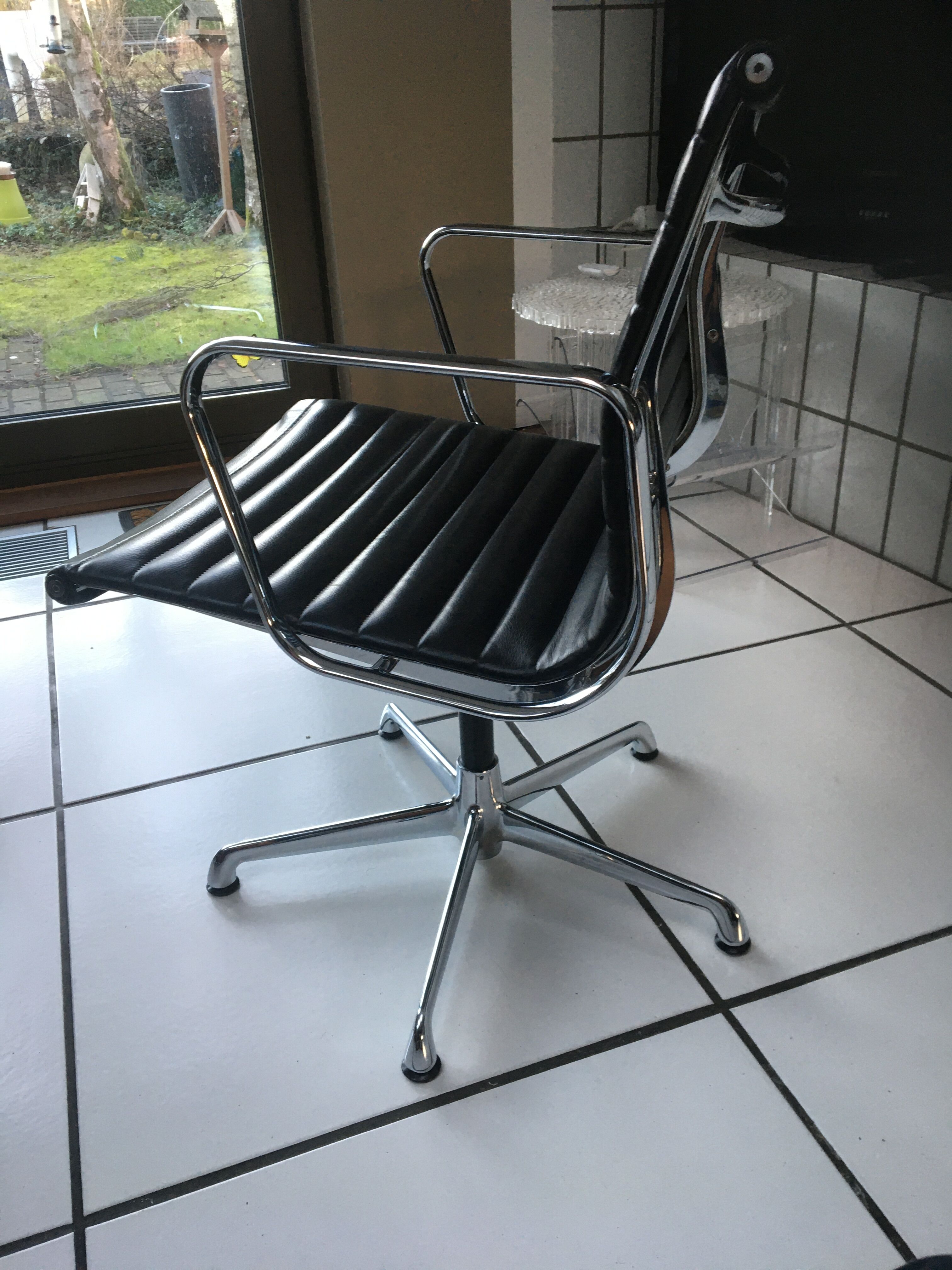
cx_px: 476
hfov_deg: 48.2
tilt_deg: -28.3
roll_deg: +3.3
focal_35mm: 29
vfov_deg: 61.7
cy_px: 635
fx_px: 1063
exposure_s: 1/33
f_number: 2.2
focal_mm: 4.15
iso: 100
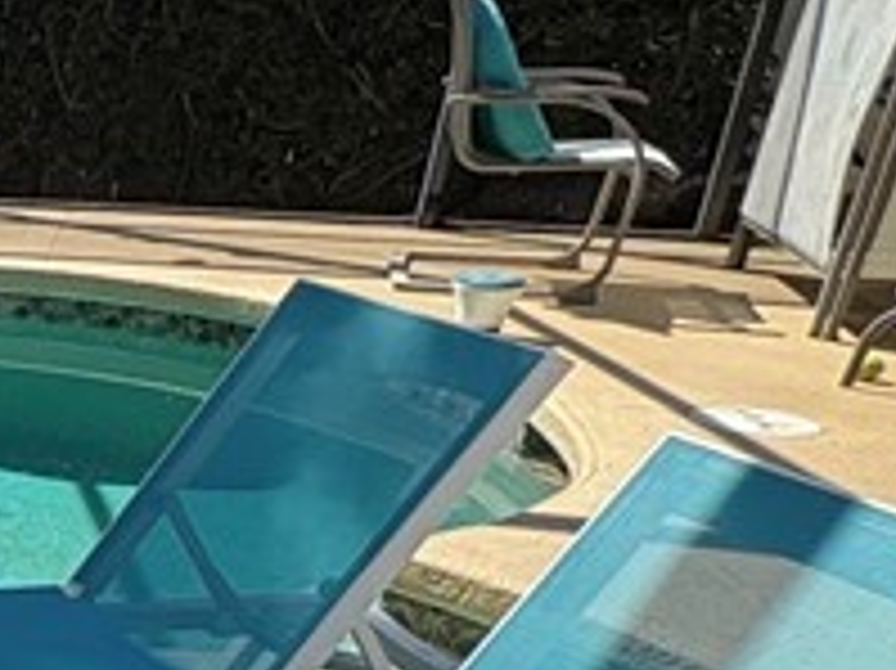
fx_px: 1863
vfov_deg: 19.9
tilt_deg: -22.4
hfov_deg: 18.0
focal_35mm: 72
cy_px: 639
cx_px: -914
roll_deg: +2.8
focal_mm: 2.22
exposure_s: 1/657
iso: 40
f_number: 2.2
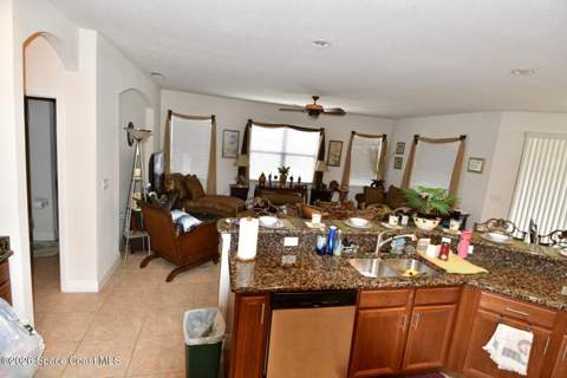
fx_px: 283
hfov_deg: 90.0
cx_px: 284
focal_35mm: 18
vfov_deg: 67.4
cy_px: 189
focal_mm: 12
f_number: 5.6
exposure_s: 1/60
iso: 1600
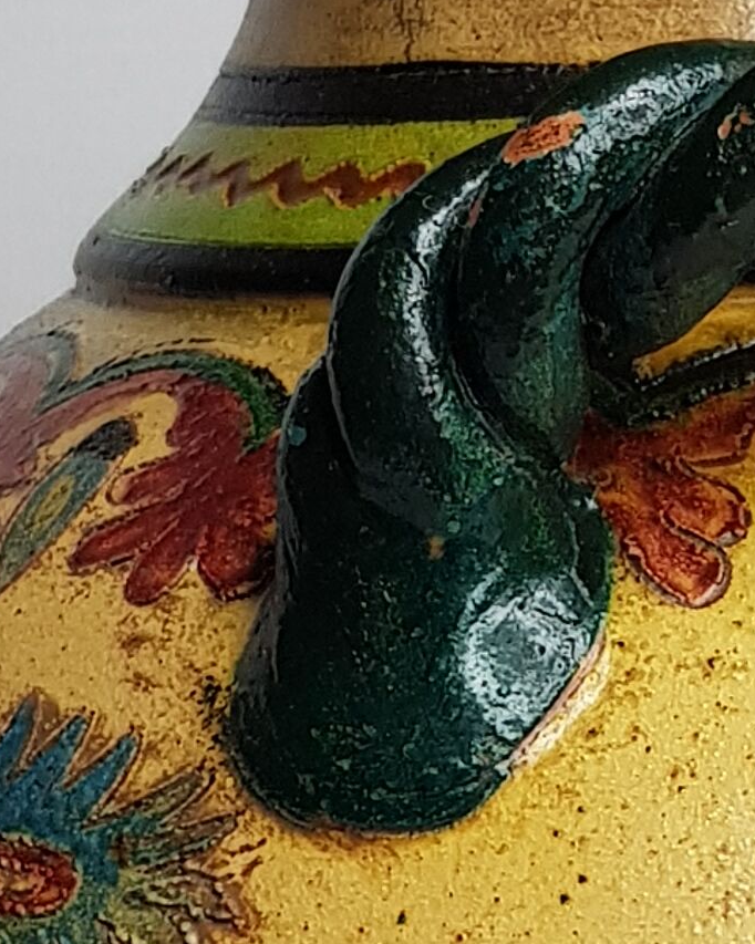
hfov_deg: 12.8
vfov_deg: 15.5
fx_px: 3353
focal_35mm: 120
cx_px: 652
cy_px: 1077
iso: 40
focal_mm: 4.2
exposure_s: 1/110
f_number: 1.7
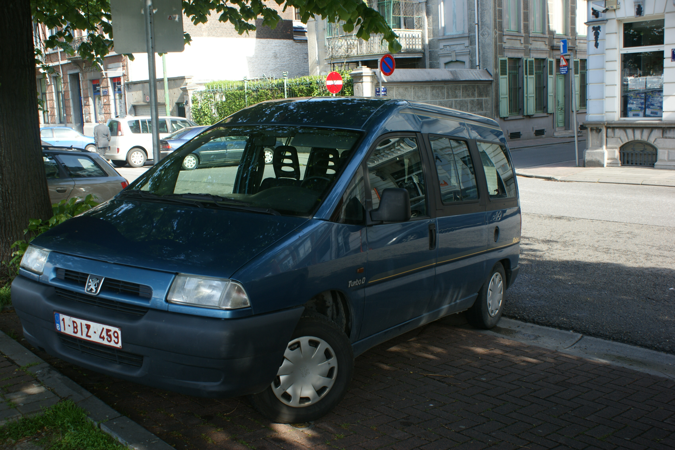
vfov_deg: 36.9
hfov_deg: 53.1
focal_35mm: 36
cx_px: 338
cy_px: 225
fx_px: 675
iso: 100
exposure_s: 1/60
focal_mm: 24
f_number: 6.3
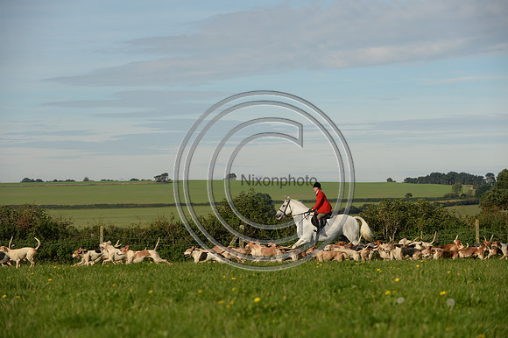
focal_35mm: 120
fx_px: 1692
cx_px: 254
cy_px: 169
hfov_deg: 17.1
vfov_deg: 11.4
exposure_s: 1/1250
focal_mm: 120
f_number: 5
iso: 200
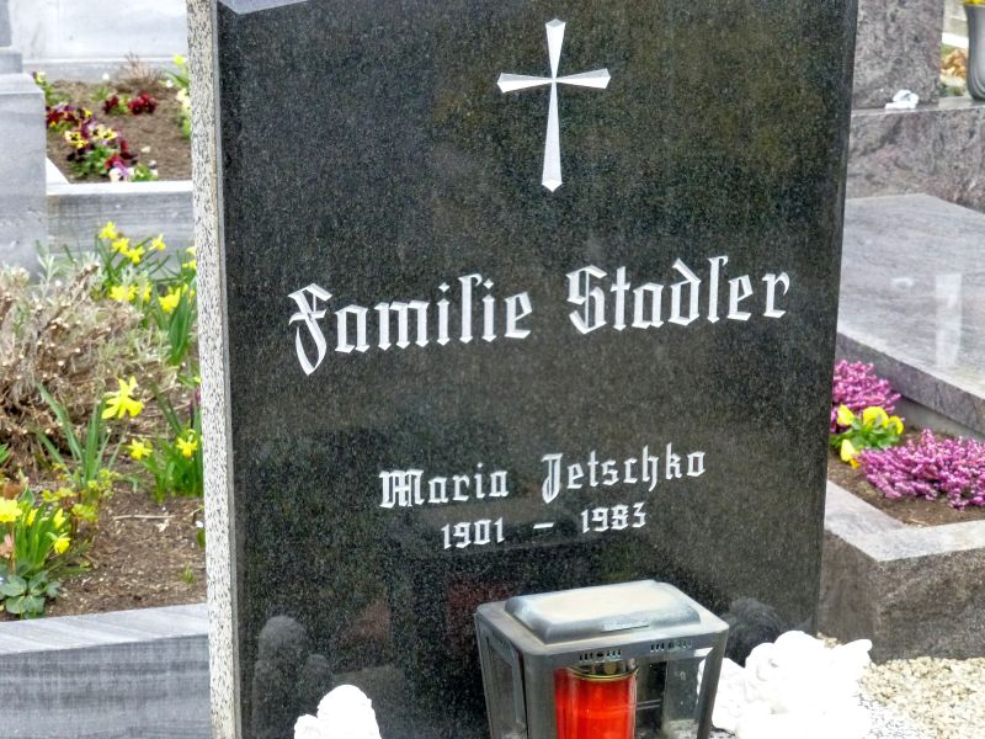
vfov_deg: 16.4
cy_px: 370
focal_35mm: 90
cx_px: 492
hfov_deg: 21.8
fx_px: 2561
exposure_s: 1/250
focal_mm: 16.1
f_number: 5.2
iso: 1000
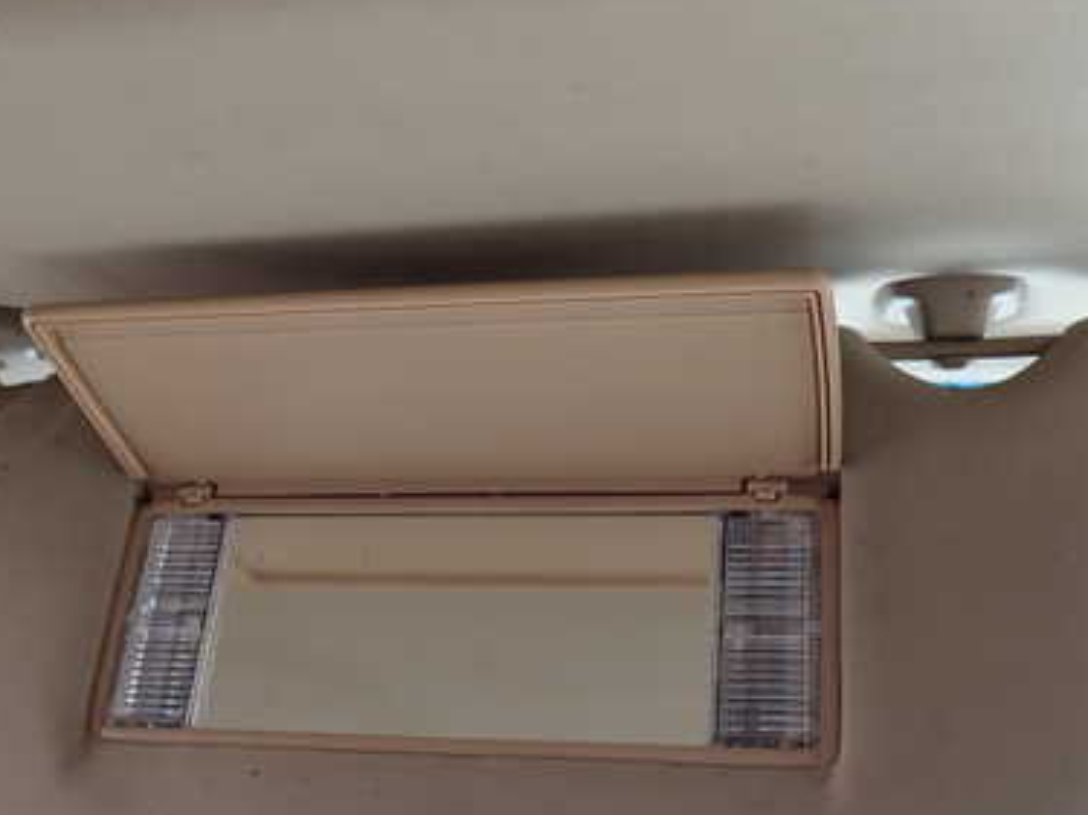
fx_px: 1508
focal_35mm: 48
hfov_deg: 39.5
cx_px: 438
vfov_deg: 30.2
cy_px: 479
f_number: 2.3
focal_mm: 5.4
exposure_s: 1/50
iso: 200
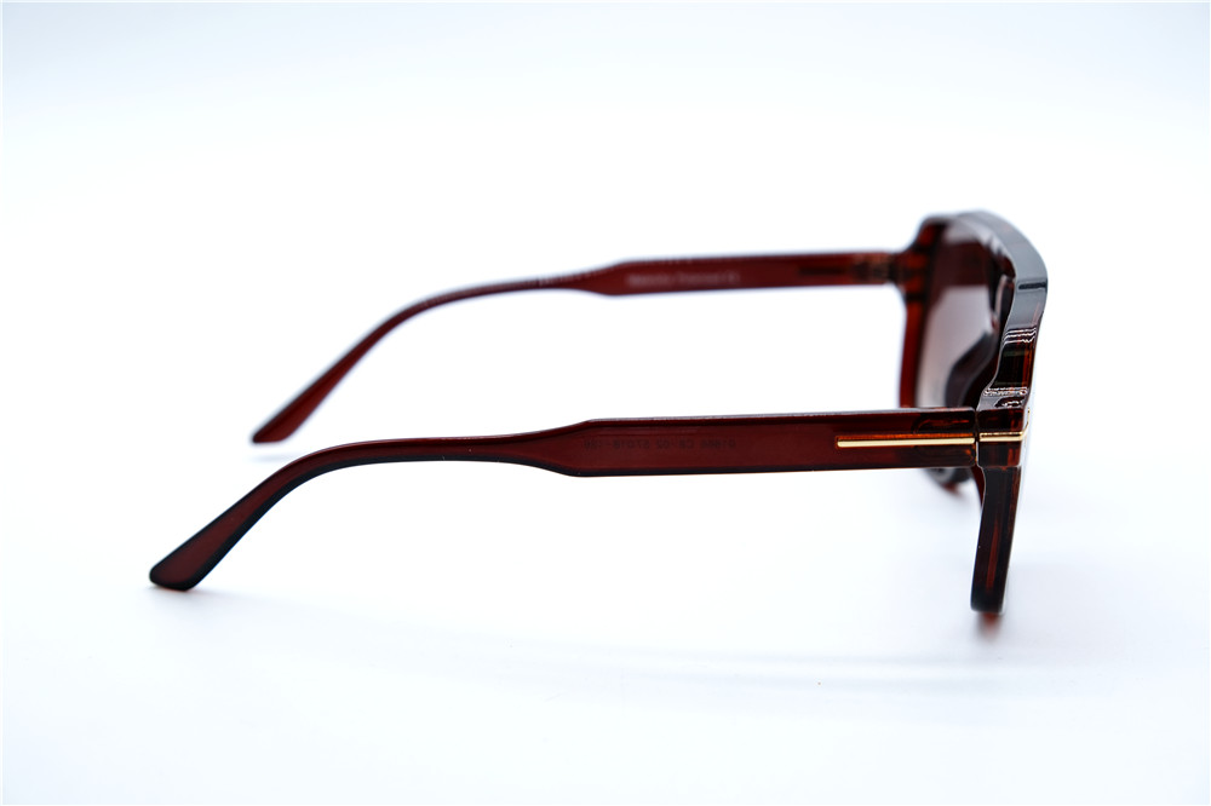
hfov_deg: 33.9
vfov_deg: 23.0
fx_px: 1984
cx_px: 606
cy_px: 403
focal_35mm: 59
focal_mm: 39
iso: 160
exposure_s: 1/125
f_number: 5.6
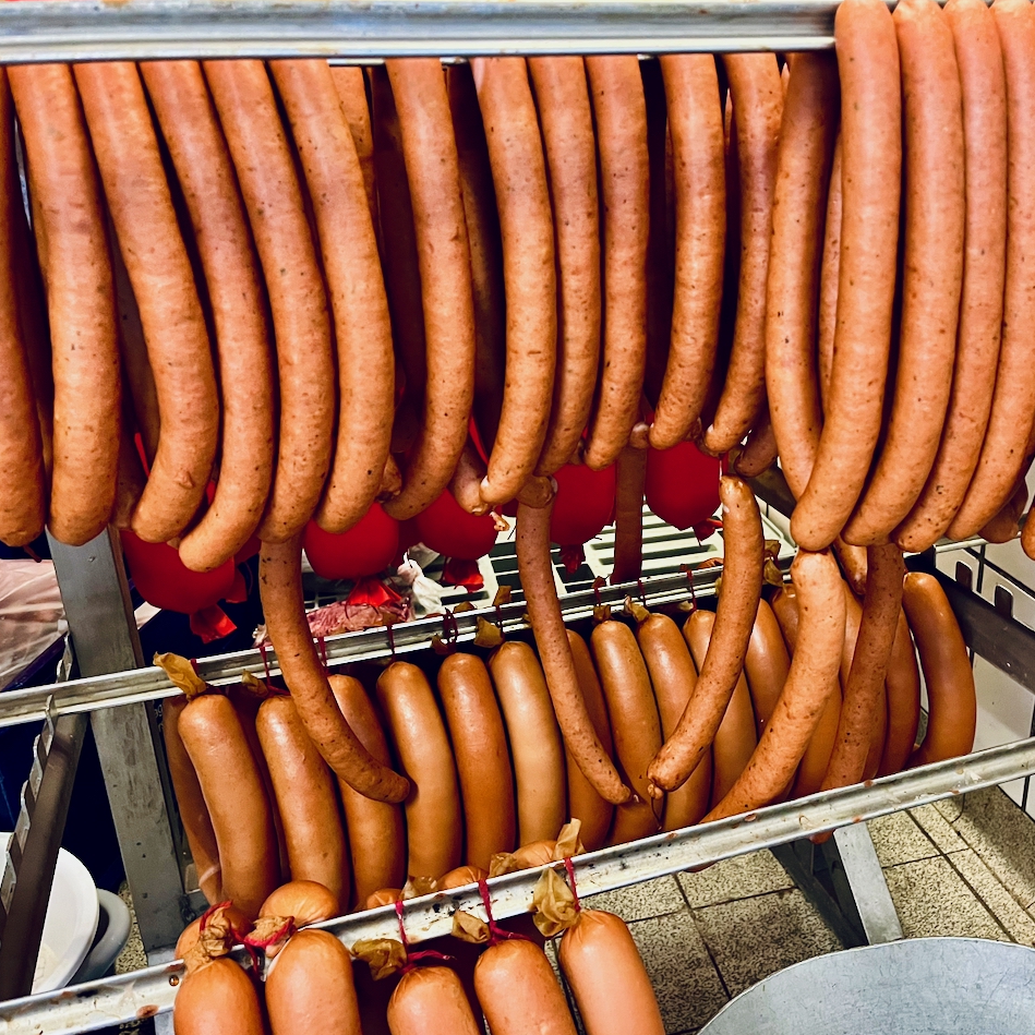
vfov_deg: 52.5
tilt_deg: -21.5
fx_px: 1049
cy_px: 516
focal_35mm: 31
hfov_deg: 52.1
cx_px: 636
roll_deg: +1.2
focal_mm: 5.1
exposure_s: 1/33
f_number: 1.6
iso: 500
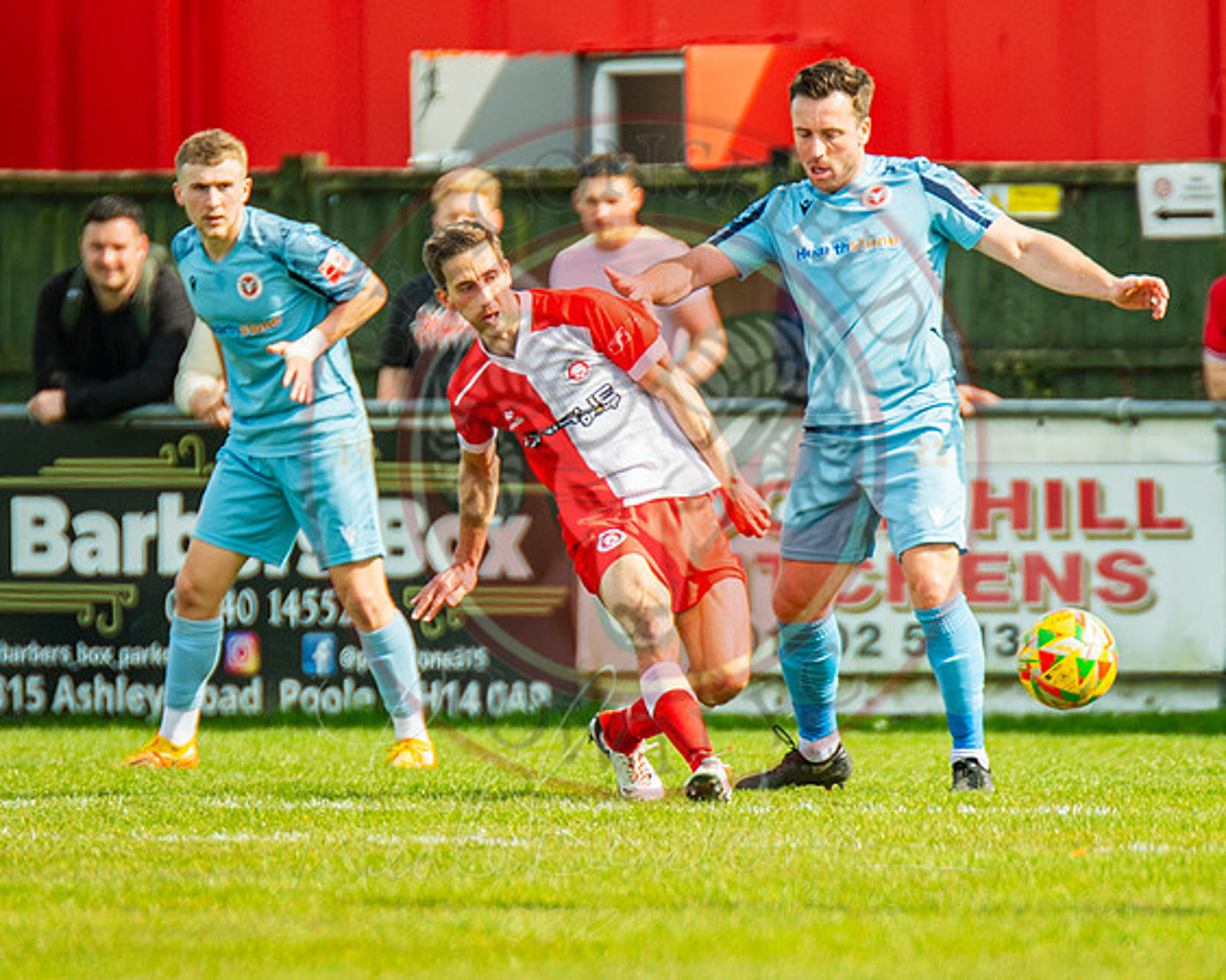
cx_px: 721
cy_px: 490
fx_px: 33348
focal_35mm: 919
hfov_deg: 2.1
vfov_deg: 1.7
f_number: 4
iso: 400
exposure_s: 1/1600
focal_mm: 420
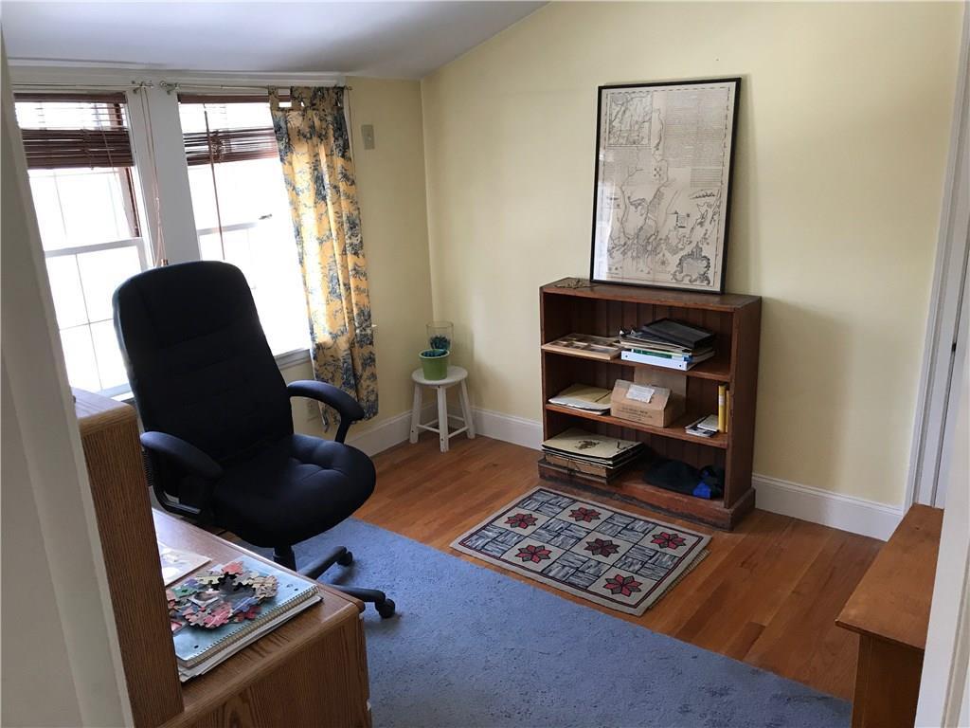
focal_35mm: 28
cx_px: 485
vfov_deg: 49.7
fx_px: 785
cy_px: 364
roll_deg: +2.3
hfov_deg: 63.4
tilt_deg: -15.6
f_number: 1.8
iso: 32
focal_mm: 3.99
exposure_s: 1/30
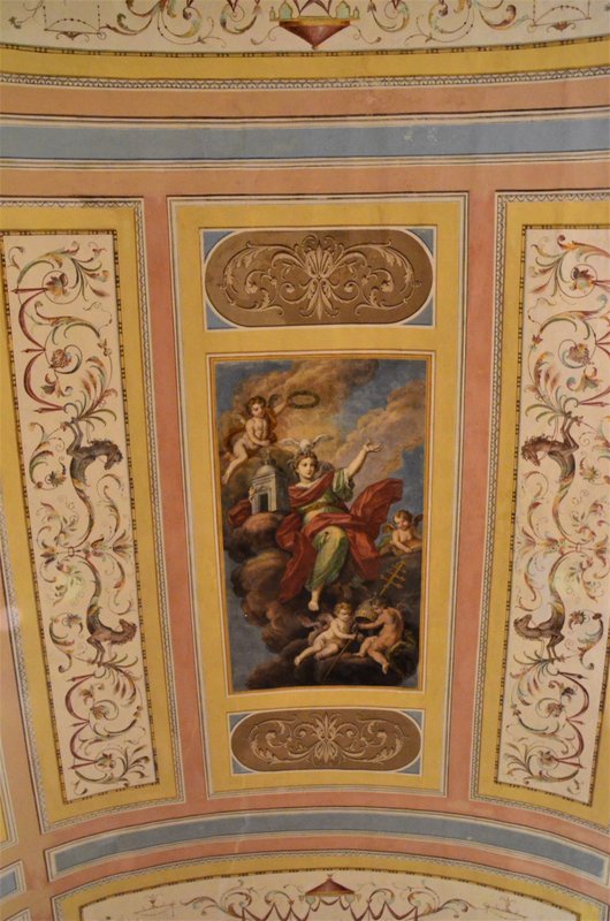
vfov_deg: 67.5
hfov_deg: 47.7
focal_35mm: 27
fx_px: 689
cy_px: 460
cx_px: 305
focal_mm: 18
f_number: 6.3
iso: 6400
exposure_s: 1/20
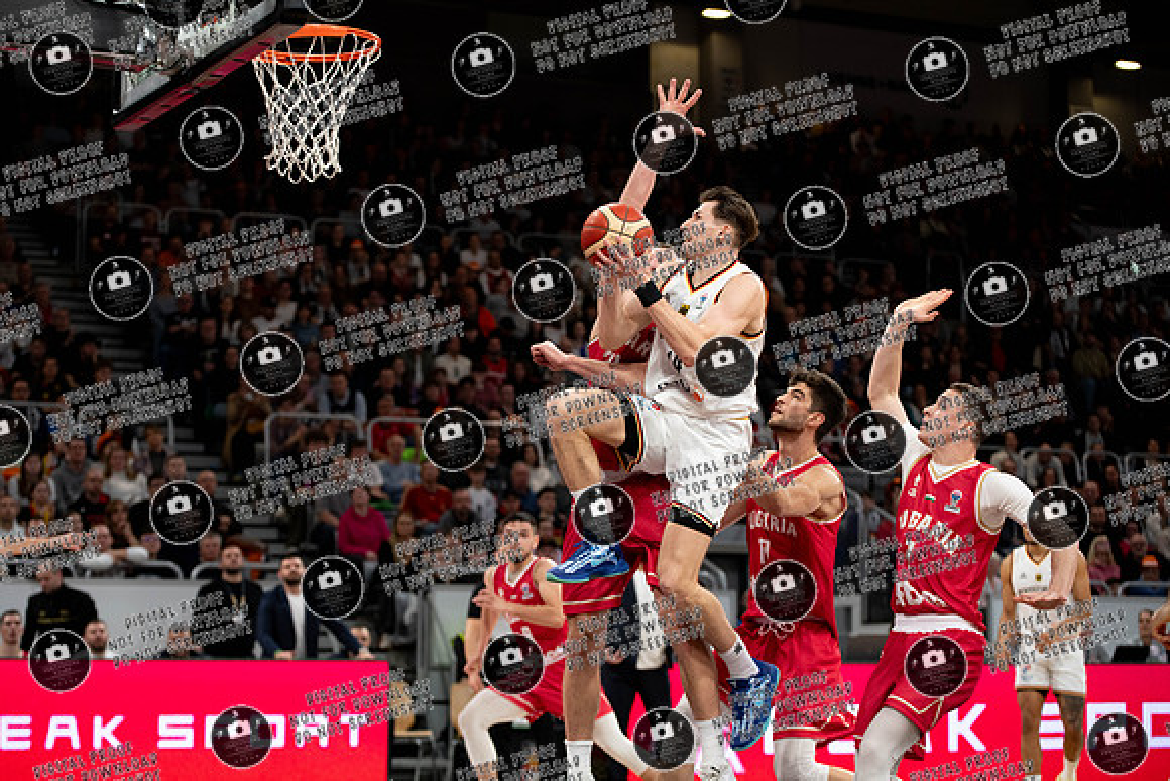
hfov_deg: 23.5
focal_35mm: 86
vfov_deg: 15.8
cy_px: 370
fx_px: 2808
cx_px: 526
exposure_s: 1/800
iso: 1000
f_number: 2.8
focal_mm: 78
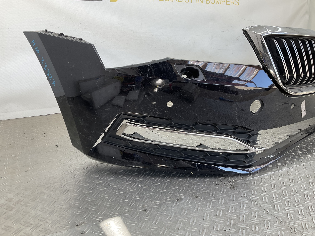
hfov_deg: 61.7
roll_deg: -2.4
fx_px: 264
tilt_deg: -17.7
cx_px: 158
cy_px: 118
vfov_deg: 48.2
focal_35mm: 29
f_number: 1.8
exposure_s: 1/100
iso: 20
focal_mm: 3
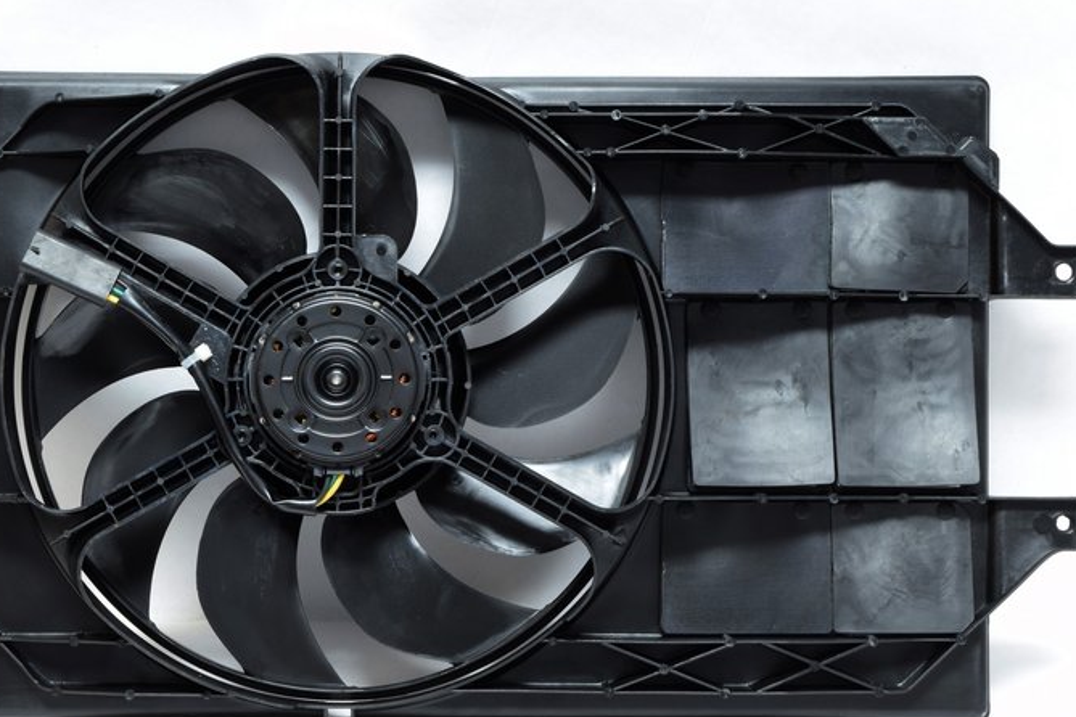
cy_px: 369
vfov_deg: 13.9
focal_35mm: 99
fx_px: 2947
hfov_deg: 20.7
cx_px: 466
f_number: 22
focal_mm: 55
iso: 200
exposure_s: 6
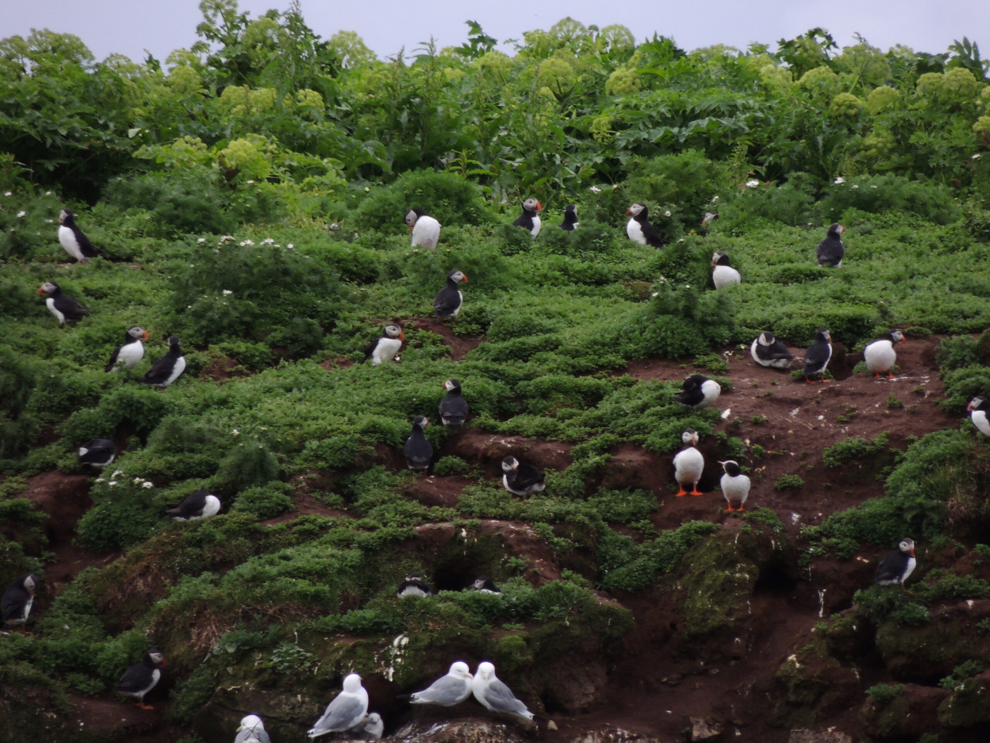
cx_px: 495
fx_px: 25740
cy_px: 372
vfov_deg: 1.7
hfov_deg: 2.2
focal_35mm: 900
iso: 220
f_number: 5.5
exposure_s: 1/500
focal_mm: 160.5
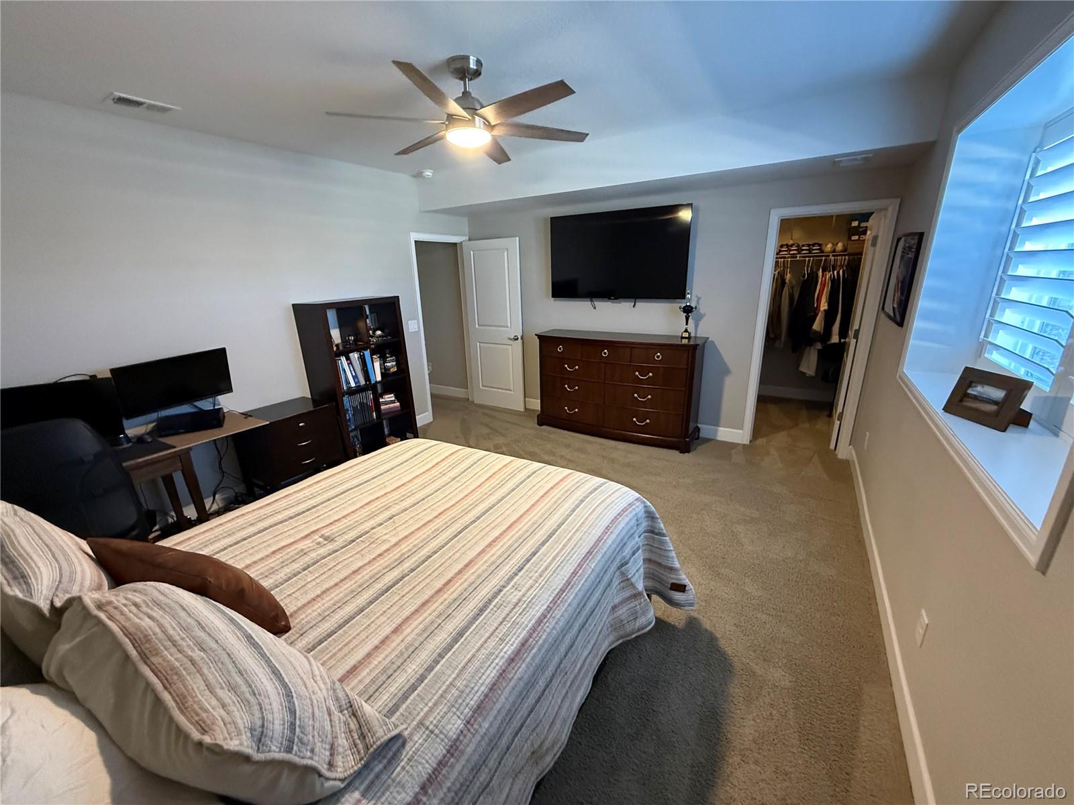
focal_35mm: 14
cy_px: 402
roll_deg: +2.1
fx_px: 434
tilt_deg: -16.9
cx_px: 537
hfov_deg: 102.1
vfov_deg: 85.7
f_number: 2.2
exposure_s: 1/60
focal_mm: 2.22
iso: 640
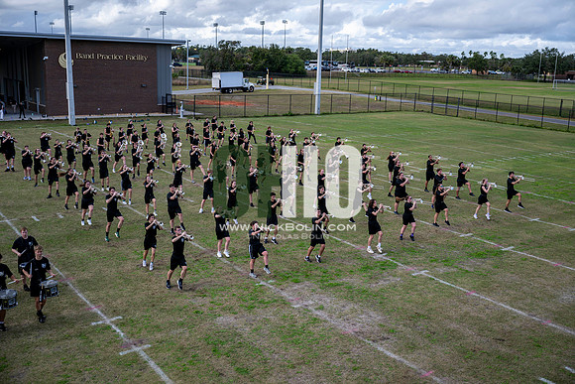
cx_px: 288
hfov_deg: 51.9
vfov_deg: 36.0
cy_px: 192
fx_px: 591
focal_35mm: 37
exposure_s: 1/1250
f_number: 2.8
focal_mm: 37
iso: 125
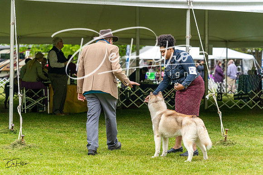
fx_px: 738
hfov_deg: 20.2
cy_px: 88
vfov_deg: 13.6
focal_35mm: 101
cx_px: 132
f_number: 4
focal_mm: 101
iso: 640
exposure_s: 1/800
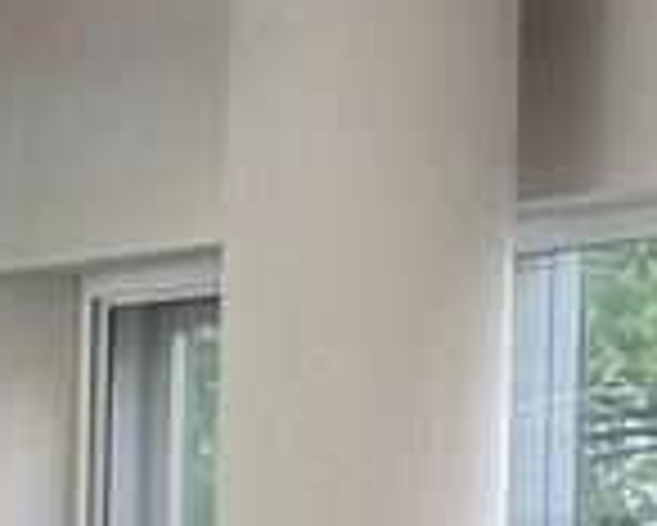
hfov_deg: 5.2
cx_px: -1017
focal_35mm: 357
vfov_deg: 4.3
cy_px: 1104
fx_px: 6946
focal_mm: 6.76
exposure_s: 1/75
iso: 100
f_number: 1.78
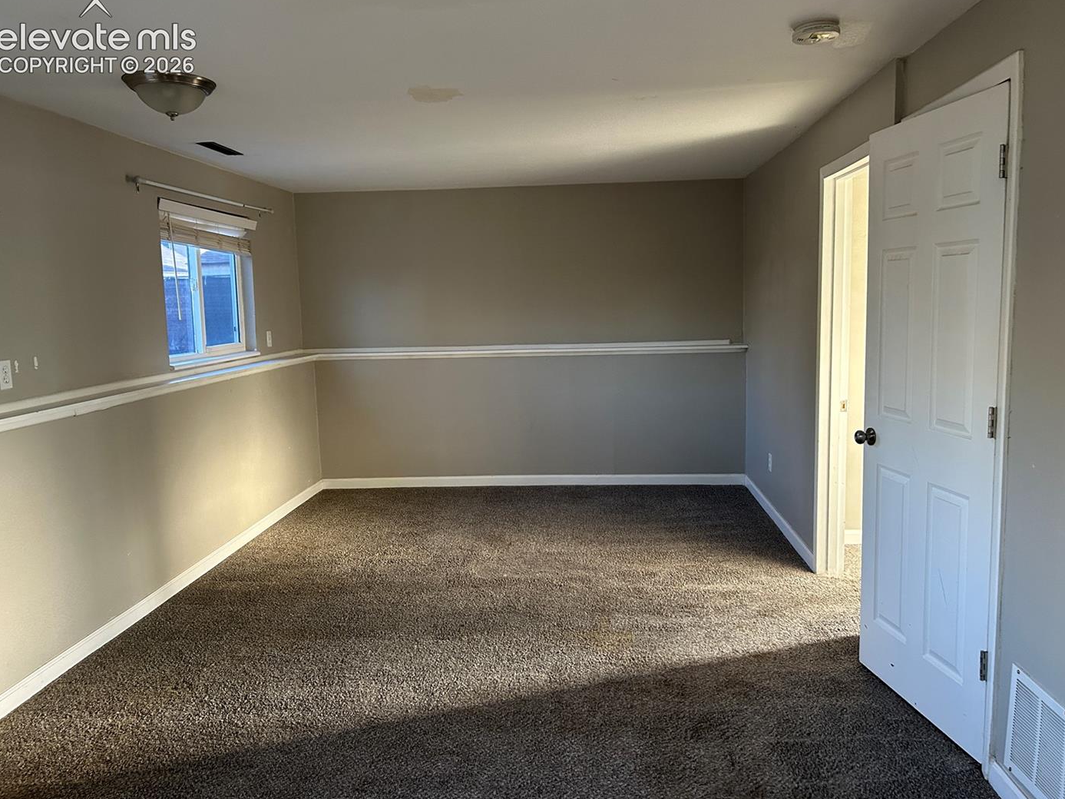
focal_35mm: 27
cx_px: 538
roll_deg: +1.9
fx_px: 831
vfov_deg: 51.3
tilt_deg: -7.1
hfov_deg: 65.3
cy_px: 393
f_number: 1.5
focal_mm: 5.7
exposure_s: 1/60
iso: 250
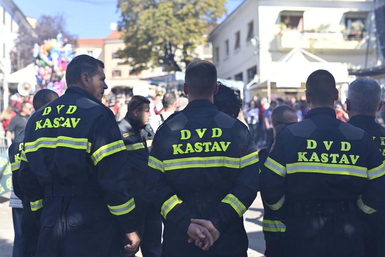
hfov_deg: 39.6
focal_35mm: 50
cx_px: 192
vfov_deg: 27.0
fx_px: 535
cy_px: 128
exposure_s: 1/1000
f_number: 2.8
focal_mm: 50
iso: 100
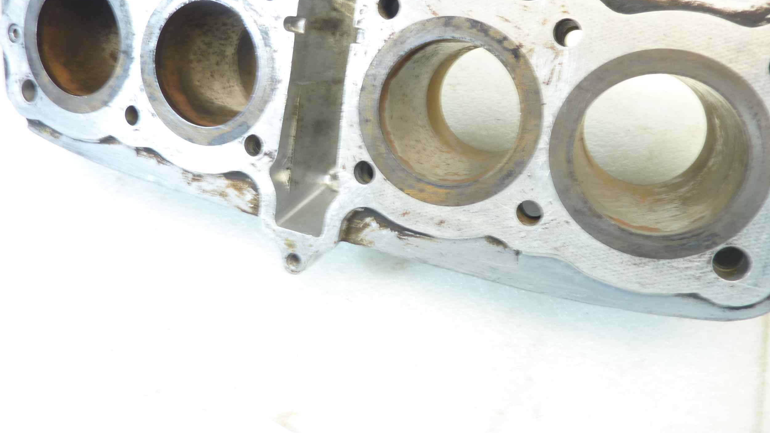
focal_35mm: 28
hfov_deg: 67.9
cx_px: 395
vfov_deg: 41.0
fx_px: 572
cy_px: 144
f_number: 3.3
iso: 80
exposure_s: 1/10
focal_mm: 4.1
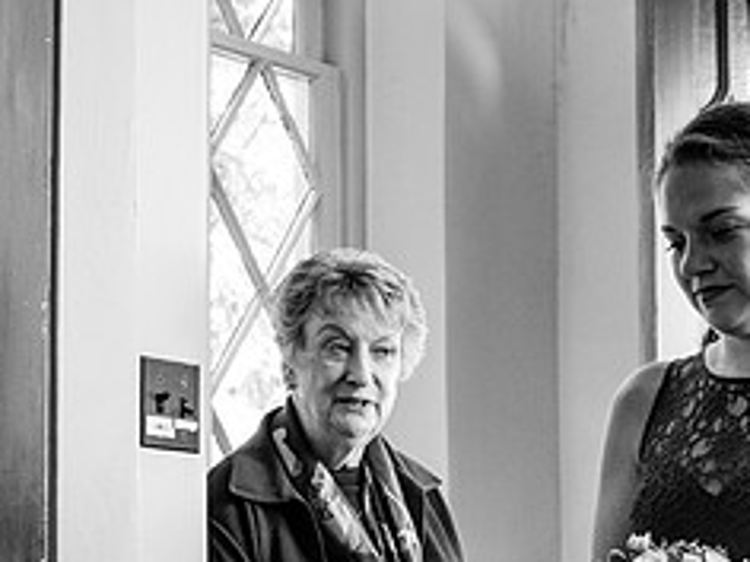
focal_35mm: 105
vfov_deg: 13.9
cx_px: 761
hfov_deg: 18.2
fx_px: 2275
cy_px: 534
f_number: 4
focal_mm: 35
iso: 2000
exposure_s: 1/100
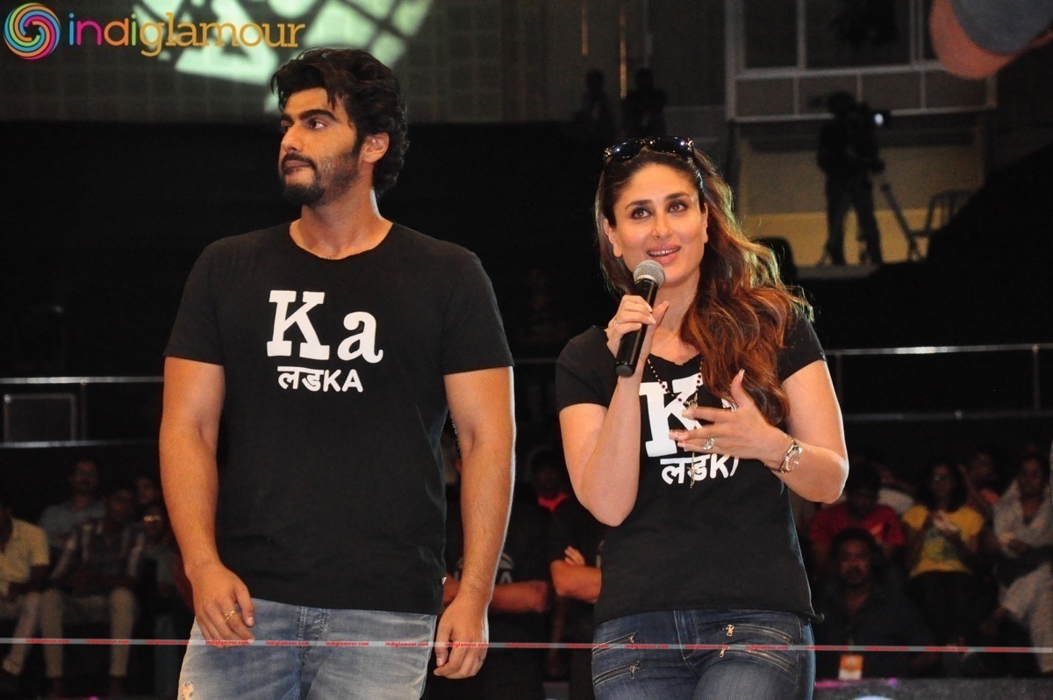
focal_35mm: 158
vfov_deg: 8.7
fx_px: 4601
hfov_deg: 13.1
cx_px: 526
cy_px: 350
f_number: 5.6
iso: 3200
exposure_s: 1/125
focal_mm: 105
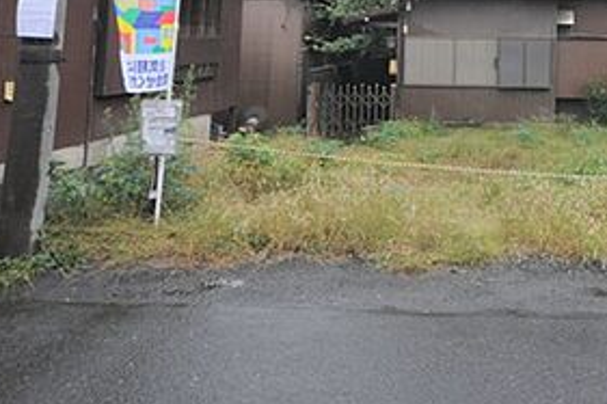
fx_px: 539
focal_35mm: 32
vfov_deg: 37.2
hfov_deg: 53.6
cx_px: 510
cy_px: 9
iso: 800
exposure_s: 1/40
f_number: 4
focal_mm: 10
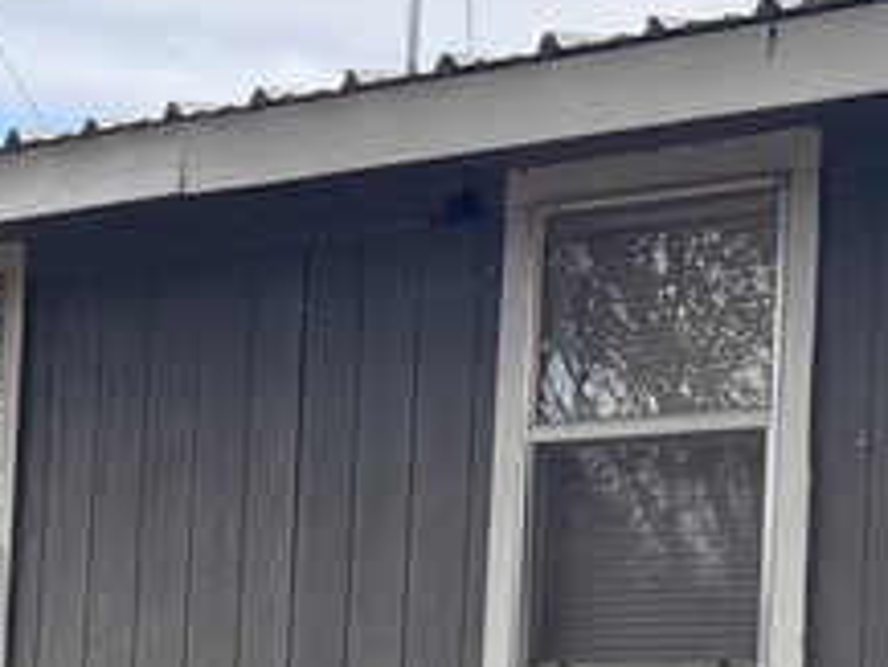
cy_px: 479
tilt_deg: +5.0
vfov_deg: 9.3
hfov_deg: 11.6
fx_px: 4081
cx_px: 1543
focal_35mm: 159
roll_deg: -1.6
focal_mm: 6.76
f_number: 1.78
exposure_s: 1/1812
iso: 100
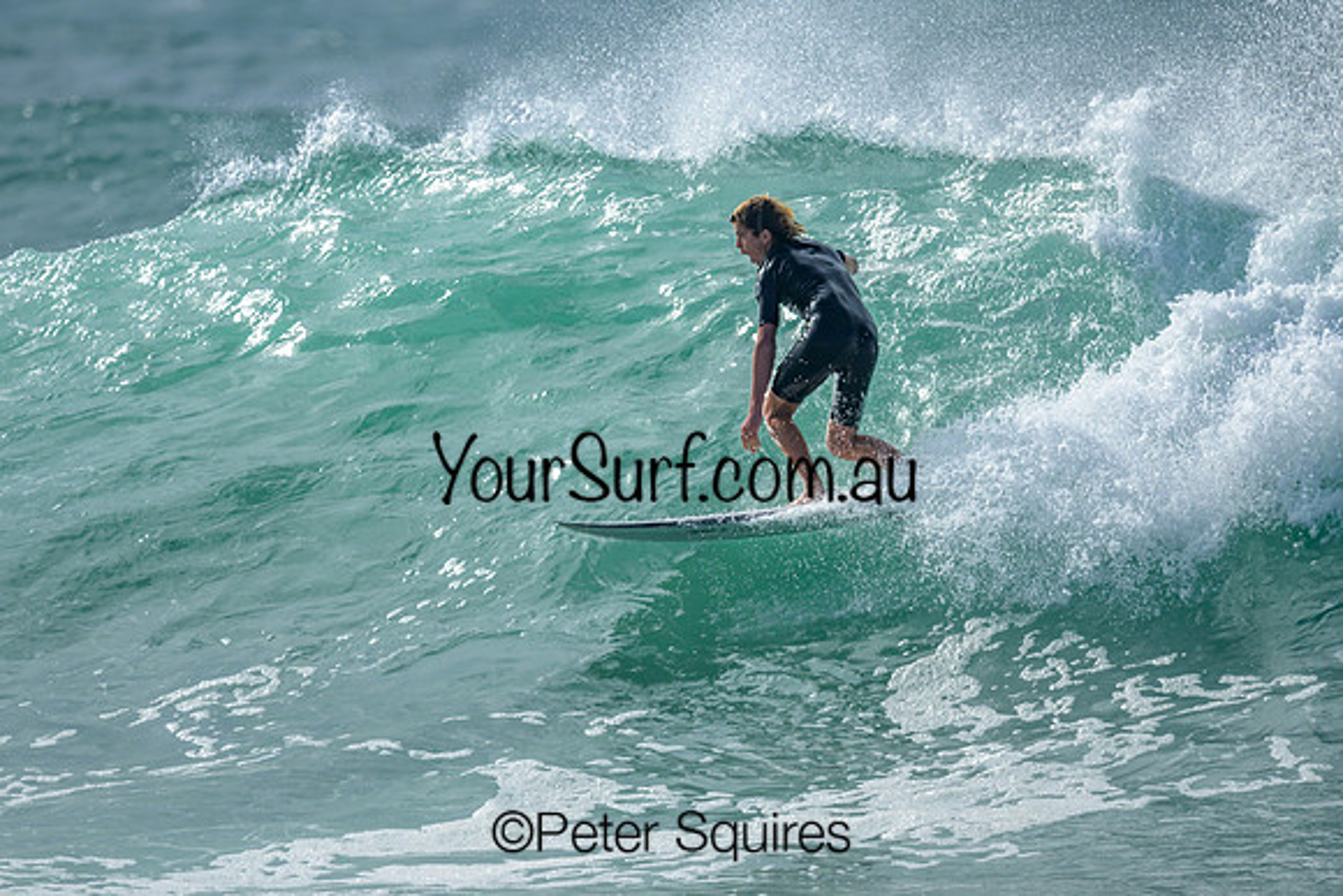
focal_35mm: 1098
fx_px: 40968
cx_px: 666
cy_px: 343
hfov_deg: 1.9
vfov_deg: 1.3
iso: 180
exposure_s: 1/2000
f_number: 6.3
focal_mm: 800
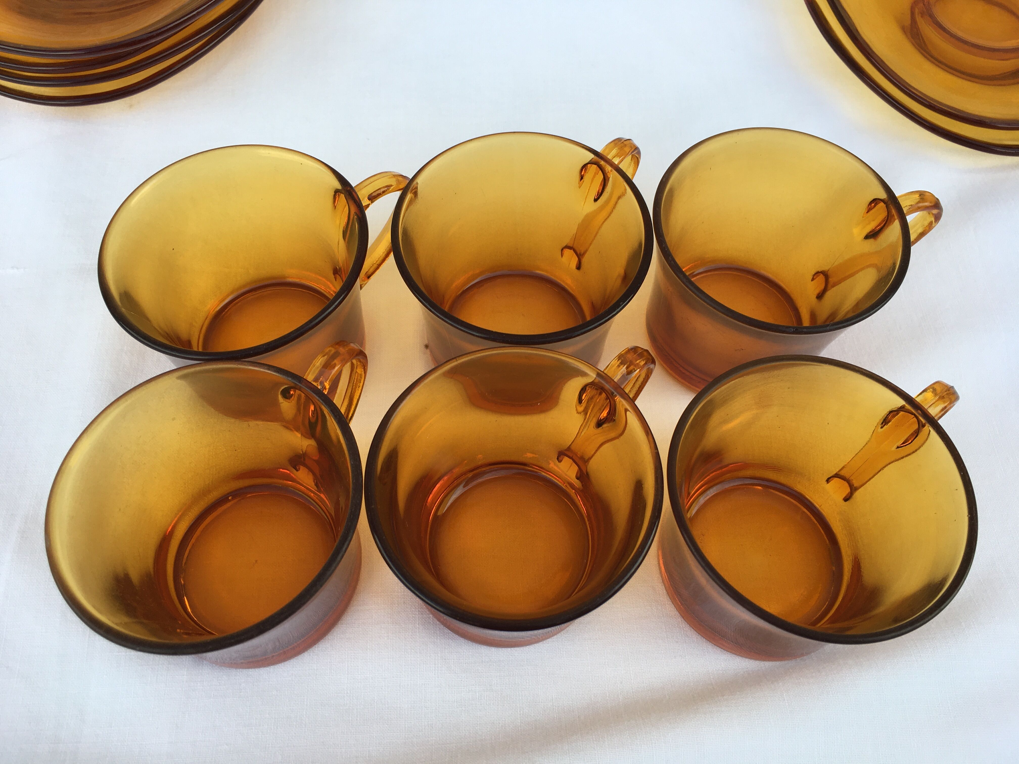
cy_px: 382
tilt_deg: -60.8
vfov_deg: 48.2
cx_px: 510
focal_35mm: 29
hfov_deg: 61.7
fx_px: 854
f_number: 2.2
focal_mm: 4.15
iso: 25
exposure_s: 1/265
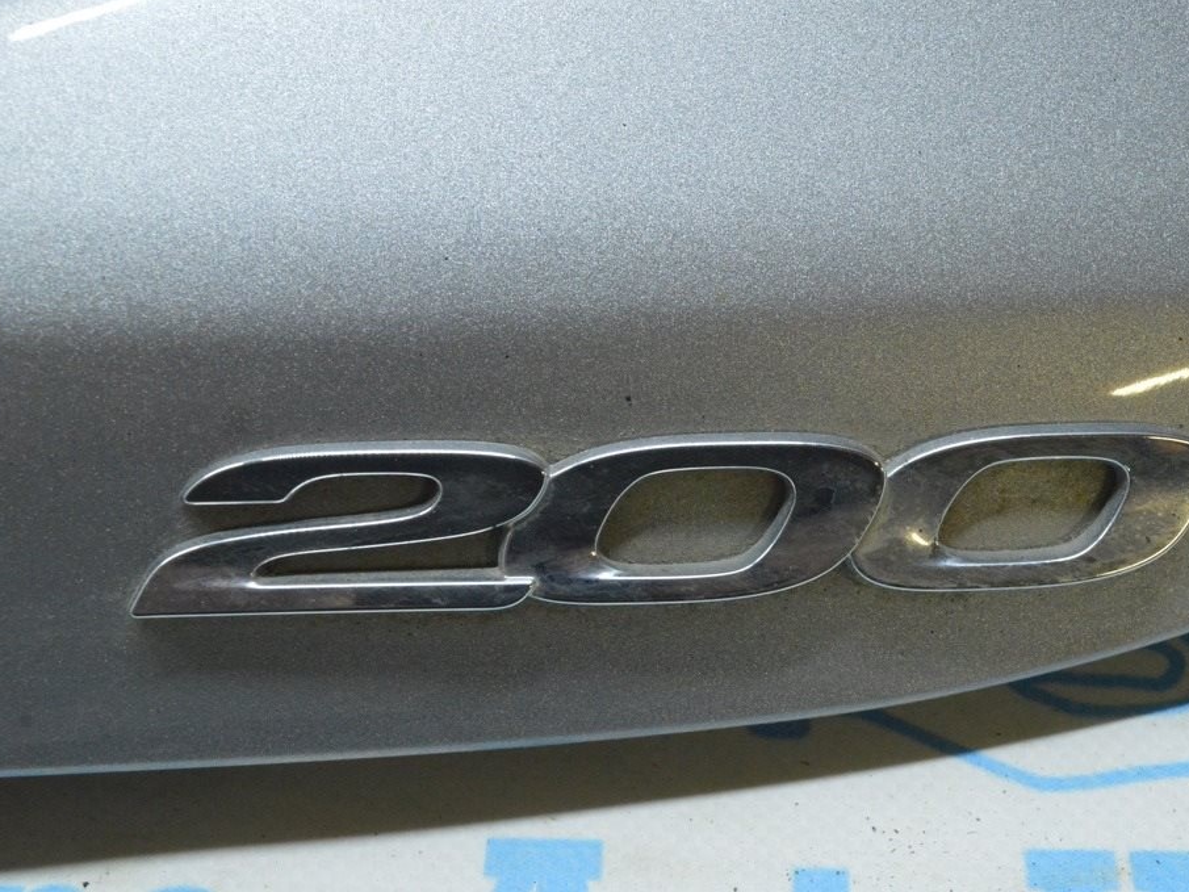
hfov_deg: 37.8
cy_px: 446
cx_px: 631
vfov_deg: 28.8
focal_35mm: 51
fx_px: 1736
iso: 4500
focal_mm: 31
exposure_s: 1/40
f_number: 16
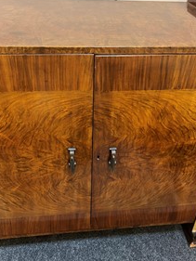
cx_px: 107
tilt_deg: -33.7
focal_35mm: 37
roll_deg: -3.2
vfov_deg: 50.1
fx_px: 279
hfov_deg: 38.7
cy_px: 127
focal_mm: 5.1
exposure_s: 1/50
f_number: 1.6
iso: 250
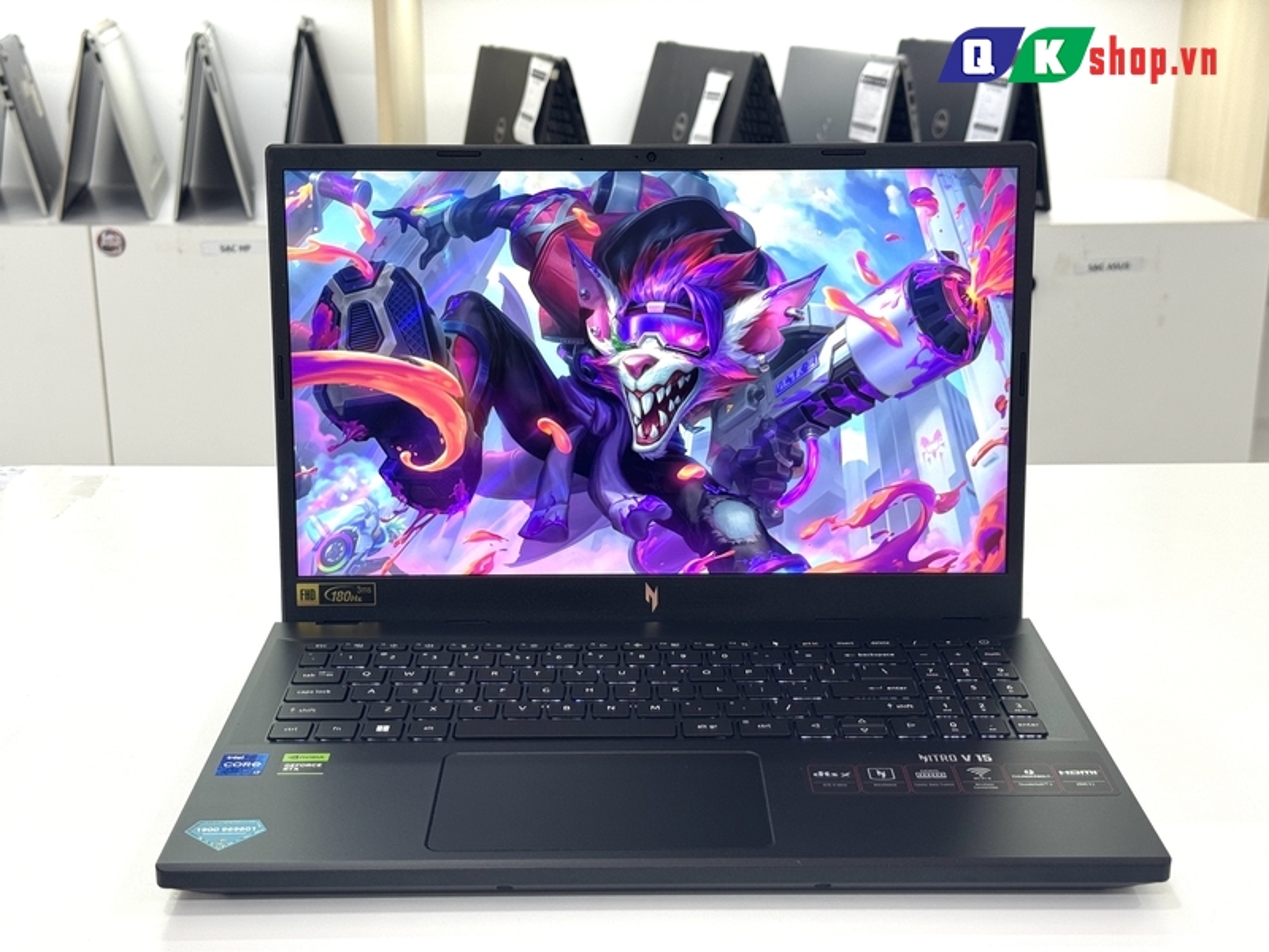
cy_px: 476
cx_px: 634
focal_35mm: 48
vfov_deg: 30.3
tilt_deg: -17.5
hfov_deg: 39.7
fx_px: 1760
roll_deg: +1.0
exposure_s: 1/100
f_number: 1.78
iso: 64
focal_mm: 6.76
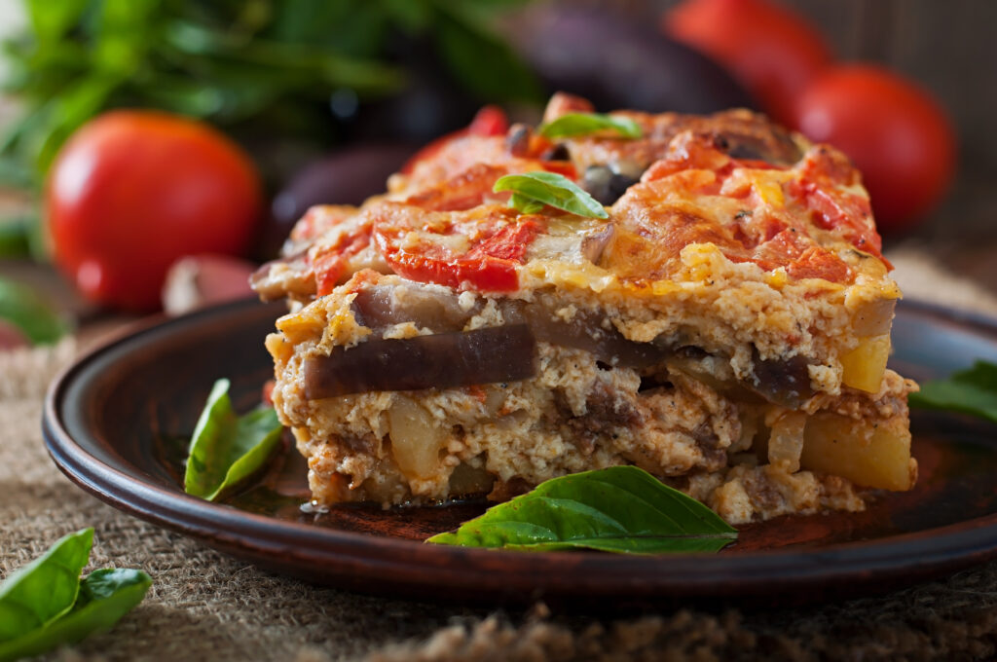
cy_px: 331
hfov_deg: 27.0
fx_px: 2074
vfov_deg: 18.1
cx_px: 498
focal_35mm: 75
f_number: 4.5
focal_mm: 50
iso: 100
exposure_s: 1/200
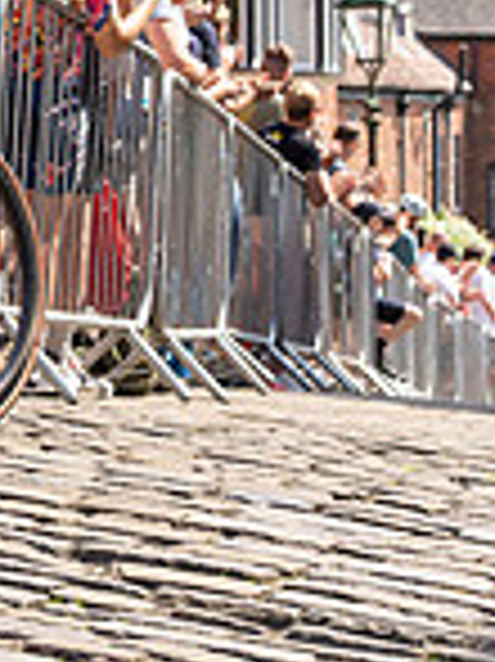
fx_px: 2750
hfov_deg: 9.9
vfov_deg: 13.5
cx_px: -292
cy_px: -2
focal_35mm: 144
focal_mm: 38
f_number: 3.5
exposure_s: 1/2500
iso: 160
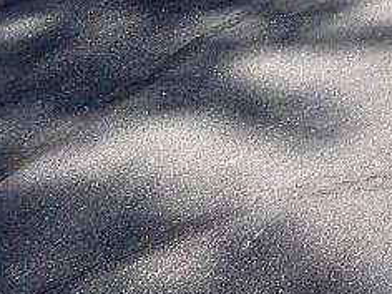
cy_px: -542
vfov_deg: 11.4
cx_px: 708
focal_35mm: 89
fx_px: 1008
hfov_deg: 17.7
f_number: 2.2
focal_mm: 2.22
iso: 40
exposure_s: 1/602
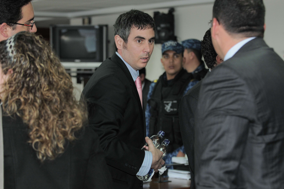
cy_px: 94
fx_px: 827
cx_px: 142
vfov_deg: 13.0
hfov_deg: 19.5
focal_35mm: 105
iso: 640
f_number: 2.8
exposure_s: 1/125
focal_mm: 70
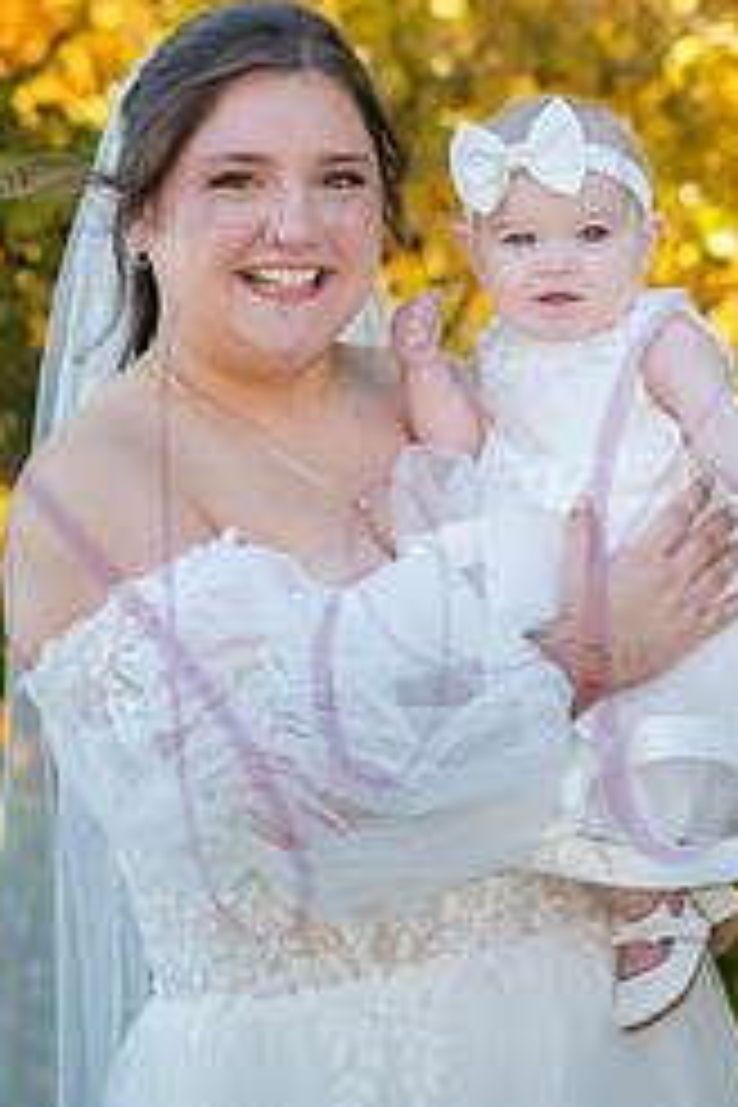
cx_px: 495
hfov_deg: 8.2
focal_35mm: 168
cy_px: 351
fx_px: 5166
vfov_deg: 12.2
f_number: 6.3
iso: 800
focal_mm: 92
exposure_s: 1/320
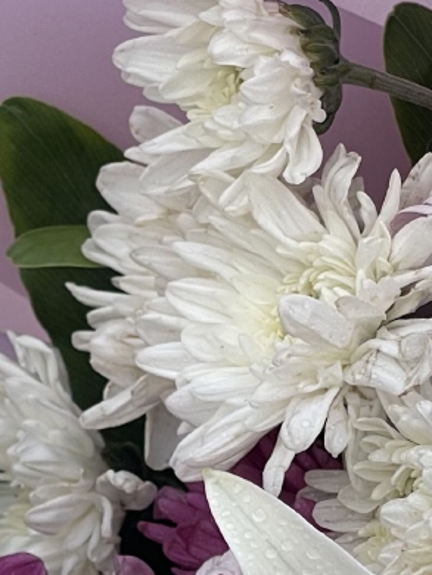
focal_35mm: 246
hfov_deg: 6.0
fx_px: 4089
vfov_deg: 7.9
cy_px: 789
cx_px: 4
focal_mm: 7.5
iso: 20
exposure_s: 1/483
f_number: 2.2
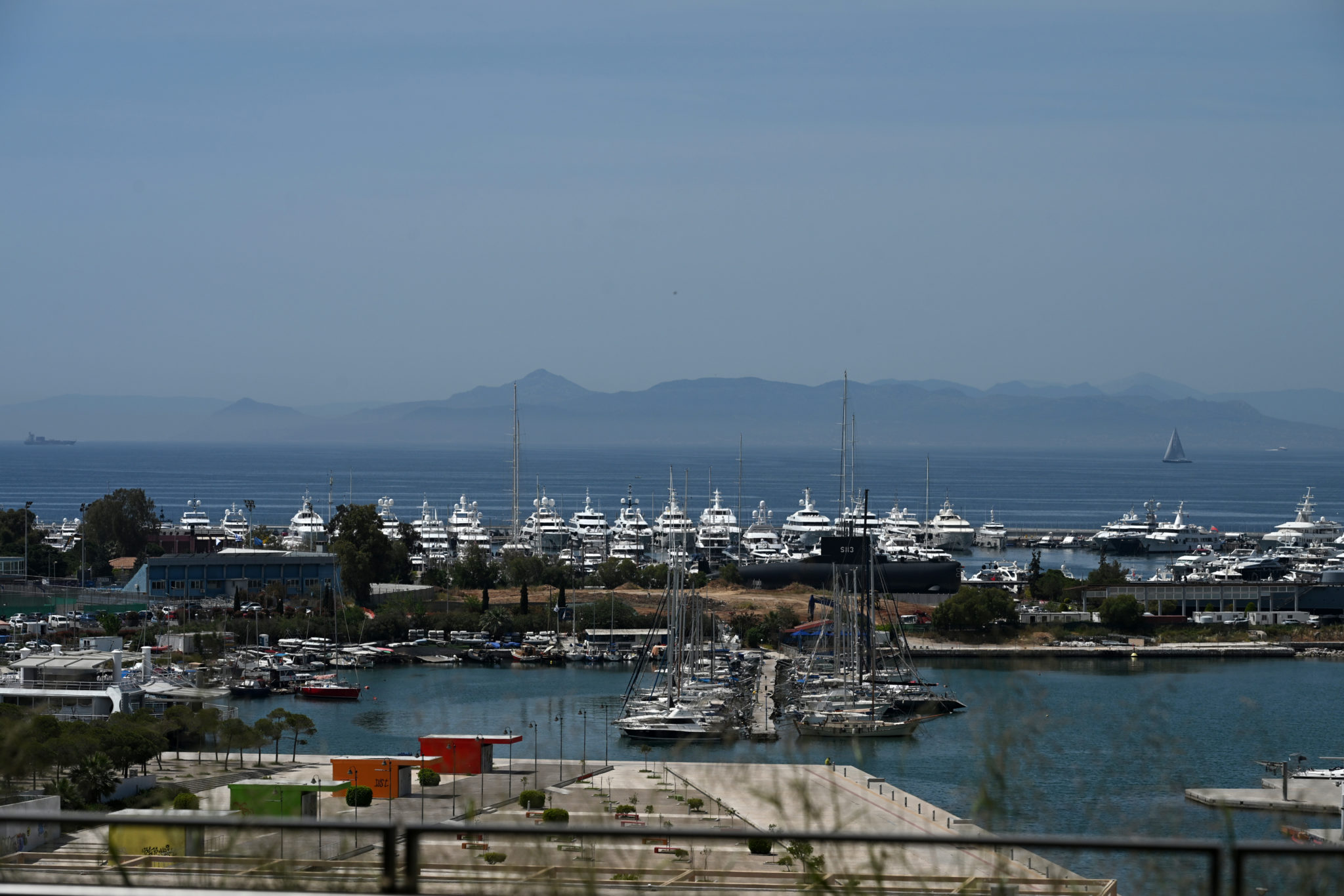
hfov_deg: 17.6
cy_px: 448
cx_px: 672
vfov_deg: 11.8
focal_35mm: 116
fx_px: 4330
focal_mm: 116
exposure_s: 1/1250
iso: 100
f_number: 8
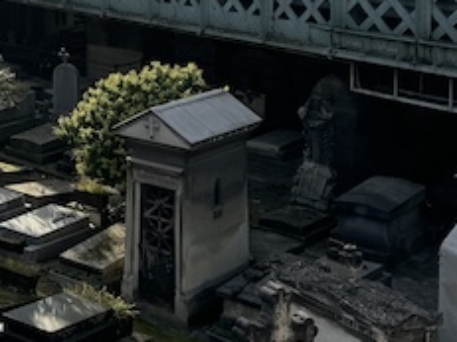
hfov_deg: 19.5
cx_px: -287
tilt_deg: -1.7
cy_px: -99
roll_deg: +0.8
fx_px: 1095
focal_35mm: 83
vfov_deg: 16.8
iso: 80
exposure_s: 1/3247
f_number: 1.78
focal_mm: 6.76
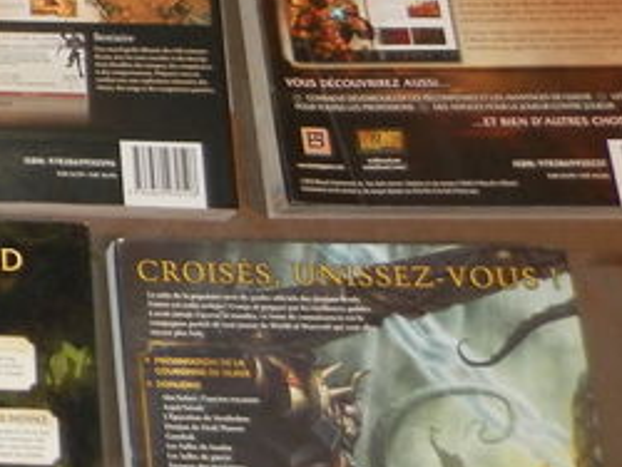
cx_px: -415
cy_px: -2
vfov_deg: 14.6
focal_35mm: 100
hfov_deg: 17.0
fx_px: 1799
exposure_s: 1/30
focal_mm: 4.5
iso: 100
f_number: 3.1
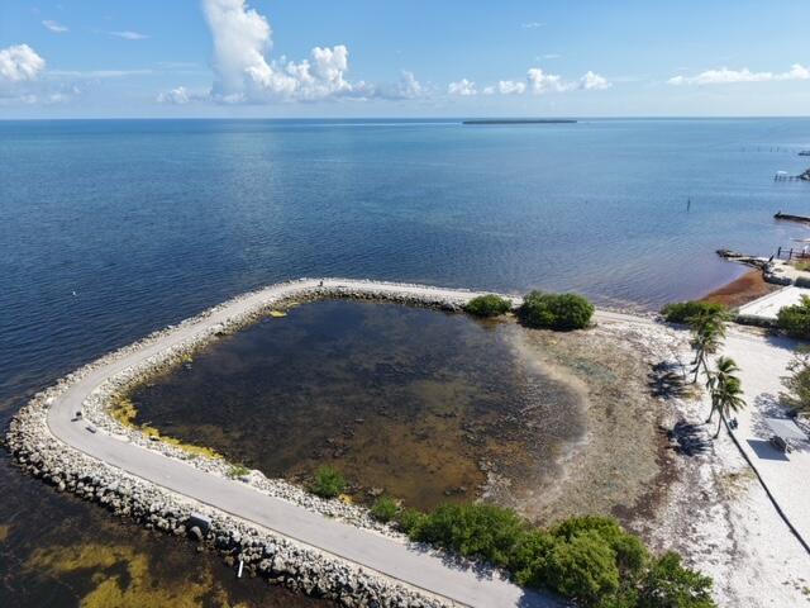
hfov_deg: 71.6
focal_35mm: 24
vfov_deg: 56.8
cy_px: 304
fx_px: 562
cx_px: 405
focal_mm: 8.67
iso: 200
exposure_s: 1/4000
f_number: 1.8
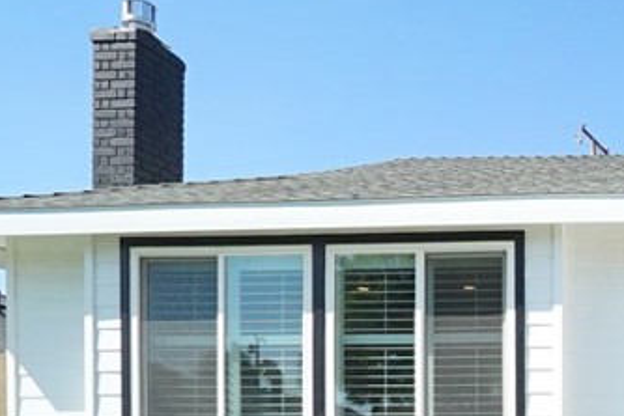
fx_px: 798
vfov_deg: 26.8
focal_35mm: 46
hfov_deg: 33.1
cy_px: 464
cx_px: 787
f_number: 10
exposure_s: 1/800
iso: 800
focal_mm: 10
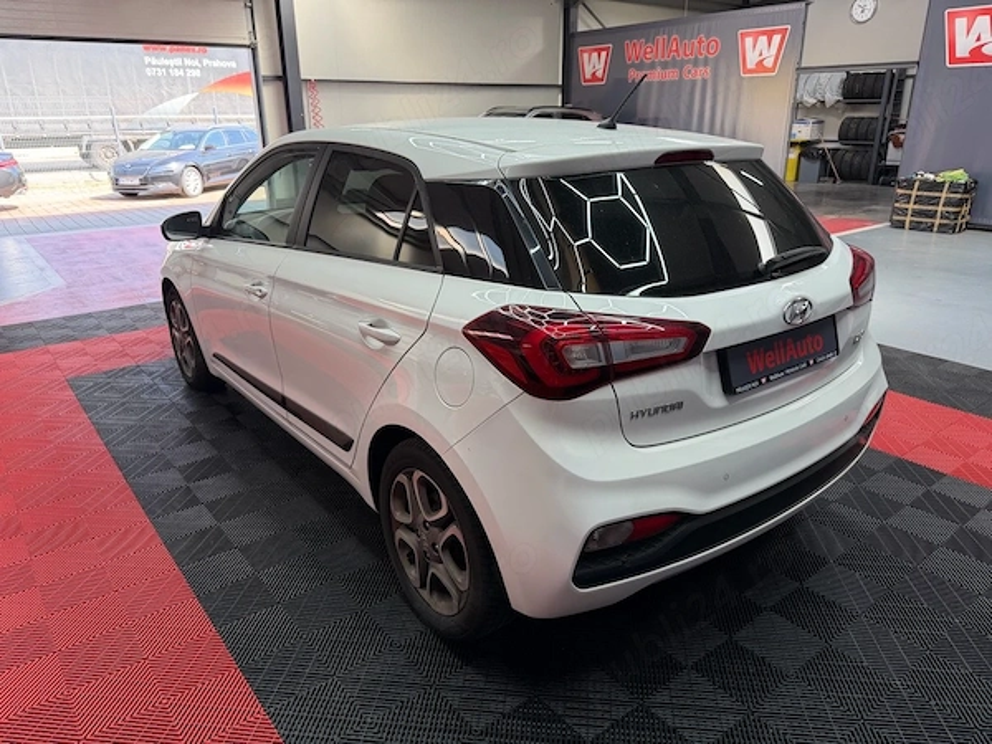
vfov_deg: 56.8
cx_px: 496
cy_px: 372
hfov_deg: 71.6
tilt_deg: -20.4
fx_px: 688
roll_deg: +0.7
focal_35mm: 24
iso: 100
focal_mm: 6.76
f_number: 1.78
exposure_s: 1/132
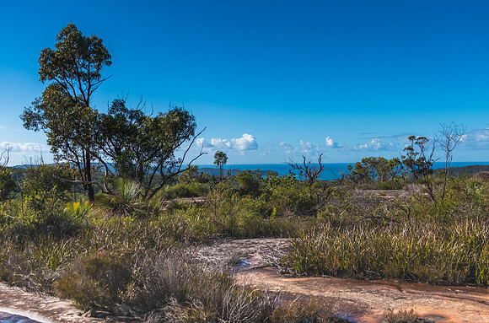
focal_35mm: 37
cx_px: 250
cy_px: 156
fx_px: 502
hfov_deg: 51.9
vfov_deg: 35.7
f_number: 5
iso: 400
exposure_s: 1/8000
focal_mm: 24
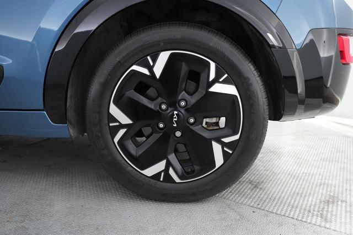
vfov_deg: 49.5
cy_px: 118
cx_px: 176
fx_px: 255
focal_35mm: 26
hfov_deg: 69.4
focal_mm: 26
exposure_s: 1/160
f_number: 2.8
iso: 5000
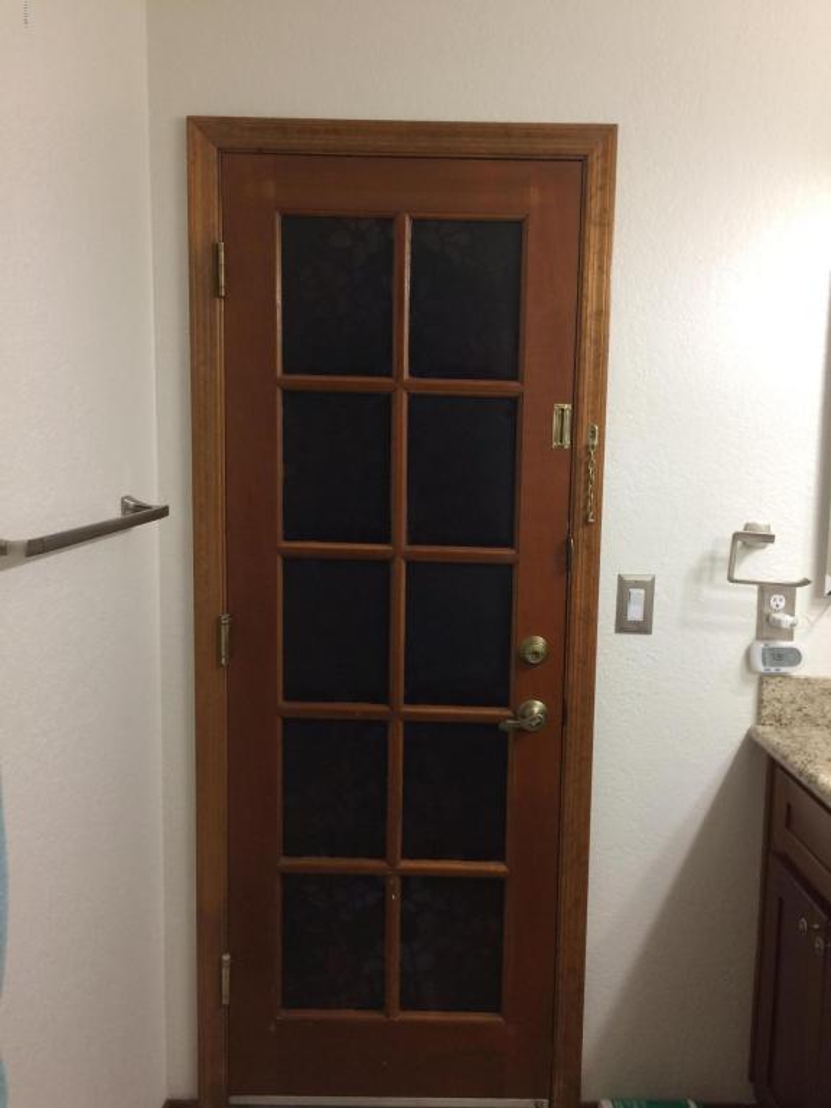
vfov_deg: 61.7
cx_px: 416
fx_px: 928
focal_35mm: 29
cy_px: 554
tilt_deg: -7.5
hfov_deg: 48.2
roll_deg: +0.3
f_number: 2.2
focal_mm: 4.15
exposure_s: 1/30
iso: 80
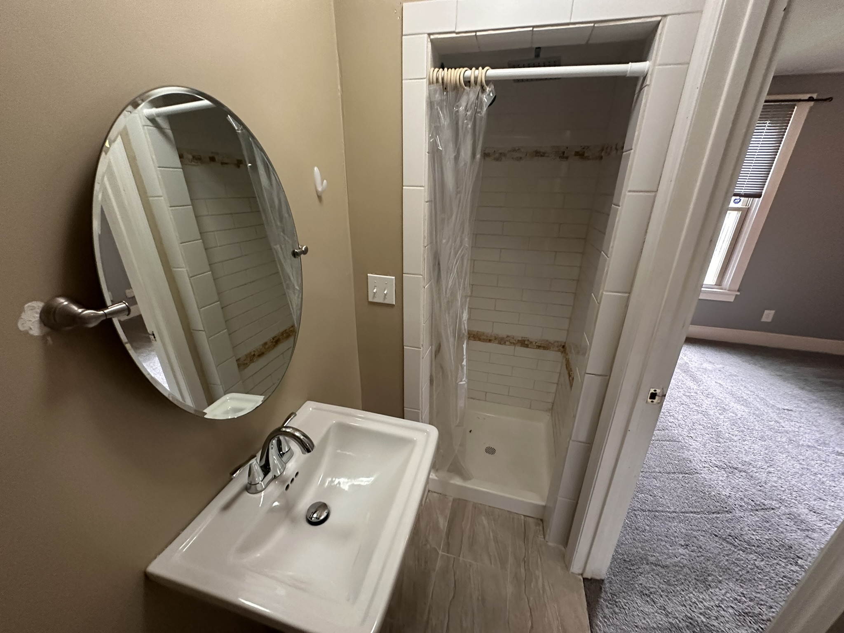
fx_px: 341
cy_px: 316
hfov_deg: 102.1
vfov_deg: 85.7
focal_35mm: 14
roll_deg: -0.7
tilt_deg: -22.5
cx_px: 422
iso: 640
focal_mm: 2.22
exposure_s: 1/60
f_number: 2.2
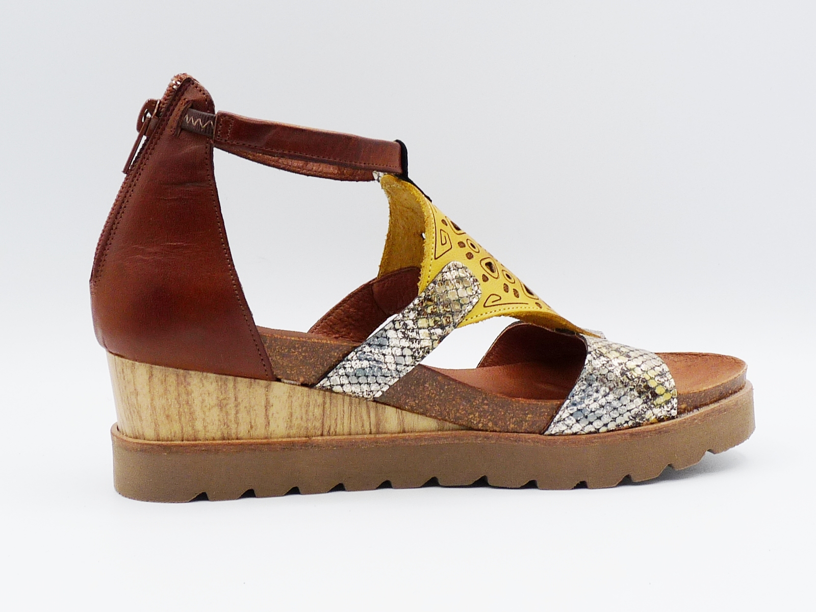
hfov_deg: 32.7
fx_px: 1391
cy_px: 306
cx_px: 408
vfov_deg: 24.8
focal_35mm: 59
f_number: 4
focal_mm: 6
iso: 100
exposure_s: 1/200
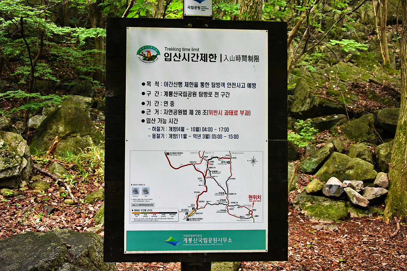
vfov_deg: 35.0
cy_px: 136
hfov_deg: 50.7
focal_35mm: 38
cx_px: 204
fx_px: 430
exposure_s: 1/60
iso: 3200
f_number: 9
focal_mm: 38
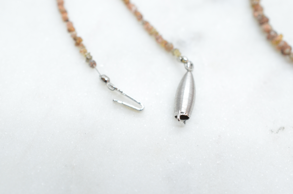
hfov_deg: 33.5
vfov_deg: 22.5
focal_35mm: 60
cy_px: 97
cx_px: 146
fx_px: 487
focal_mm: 40
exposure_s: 1/640
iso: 4000
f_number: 6.3
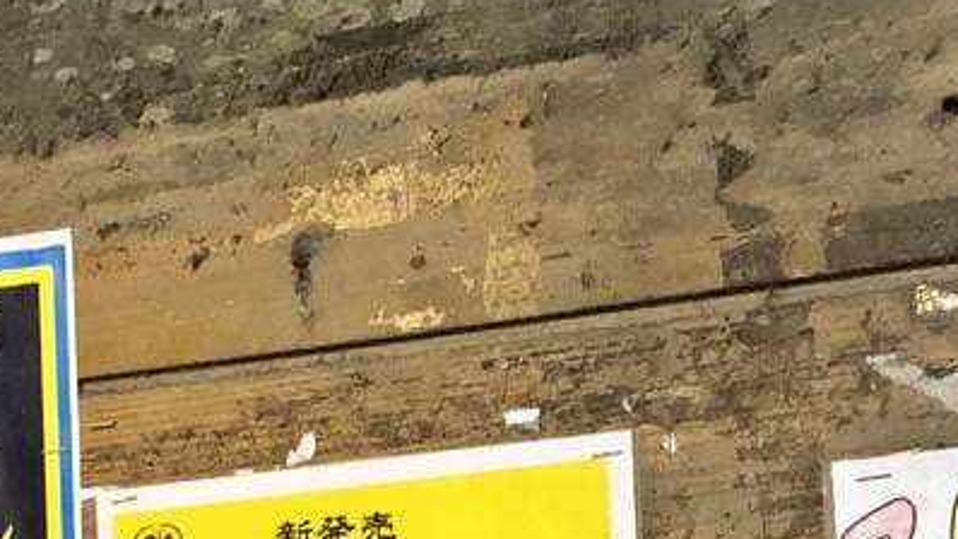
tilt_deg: +3.1
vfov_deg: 12.7
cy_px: 707
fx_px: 2337
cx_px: 465
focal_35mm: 92
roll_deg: +3.1
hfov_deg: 23.2
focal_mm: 3.99
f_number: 1.8
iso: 100
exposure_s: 1/15
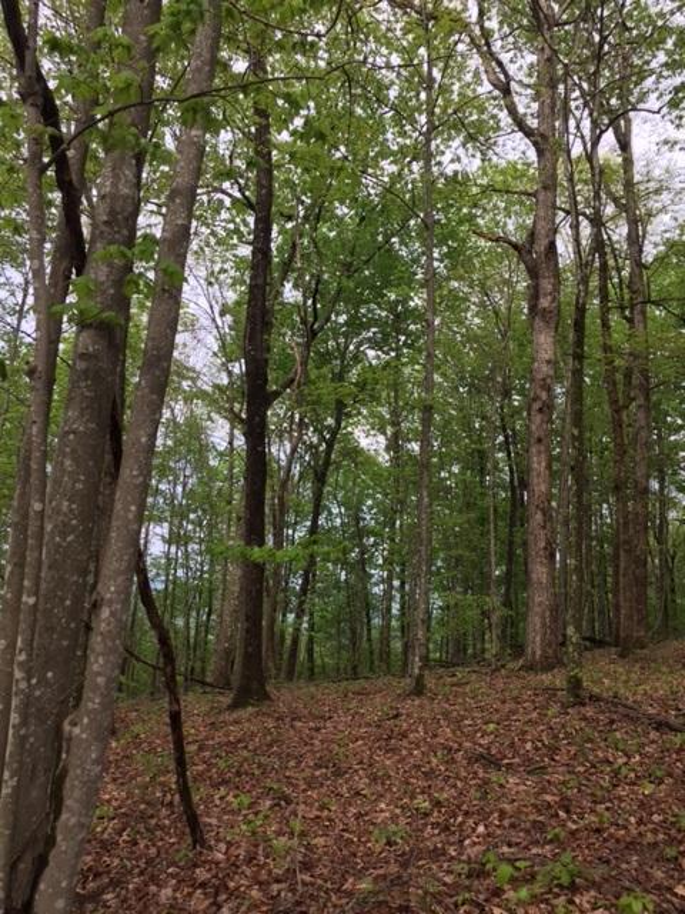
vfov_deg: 61.7
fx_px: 765
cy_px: 457
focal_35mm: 29
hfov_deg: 48.2
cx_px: 342
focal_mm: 4.15
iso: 32
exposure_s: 1/682
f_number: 2.2
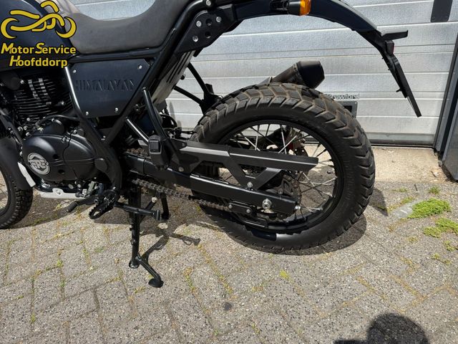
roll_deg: +6.2
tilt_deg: -25.4
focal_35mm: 24
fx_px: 318
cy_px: 172
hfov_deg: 71.6
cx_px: 229
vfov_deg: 56.8
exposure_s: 1/3584
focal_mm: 6.76
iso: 80
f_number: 1.78
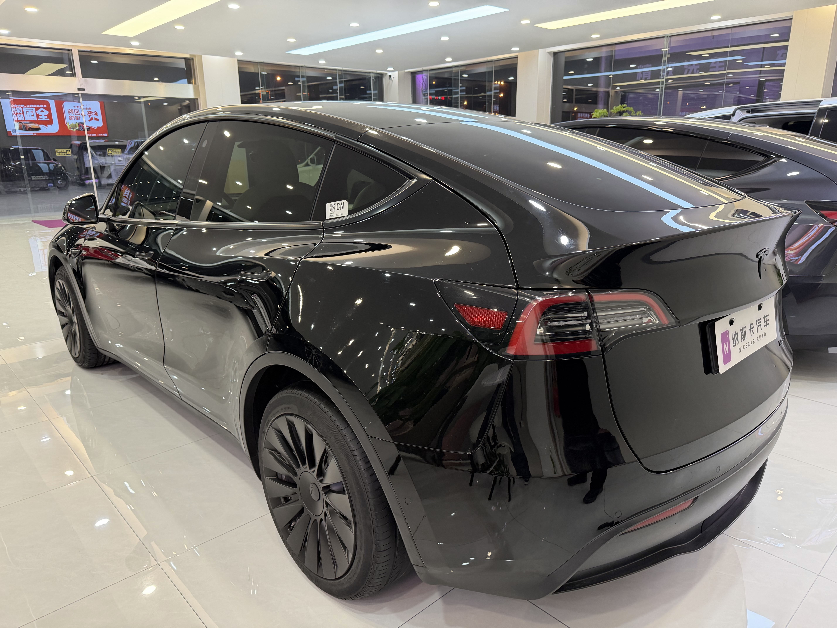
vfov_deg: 56.8
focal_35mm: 24
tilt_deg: -17.9
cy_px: 314
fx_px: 580
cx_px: 418
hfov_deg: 71.6
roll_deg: +1.5
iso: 160
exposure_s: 1/50
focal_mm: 6.76
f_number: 1.78
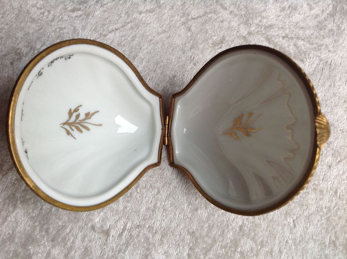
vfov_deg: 40.6
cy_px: 130
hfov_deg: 52.7
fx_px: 350
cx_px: 174
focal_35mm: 35
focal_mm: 4.28
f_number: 2.4
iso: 64
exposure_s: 1/60
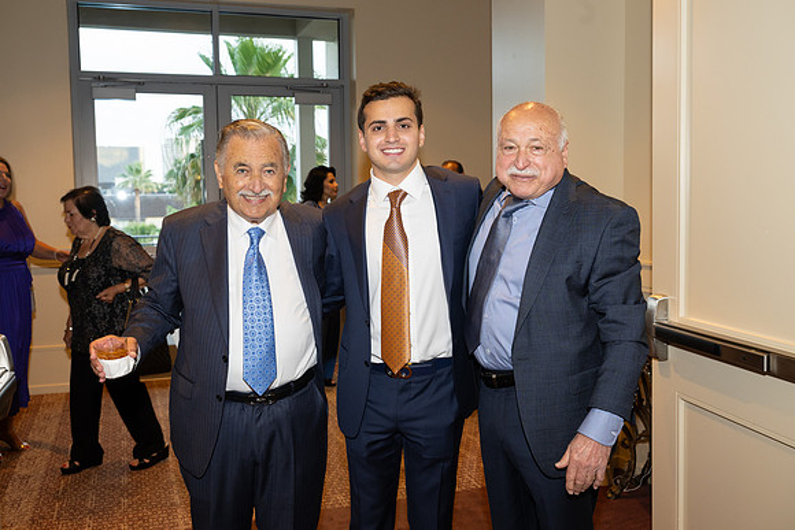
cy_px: 265
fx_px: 762
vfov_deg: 38.4
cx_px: 398
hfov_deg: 55.1
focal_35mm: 34
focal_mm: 34.5
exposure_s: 1/100
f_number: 5.6
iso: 800
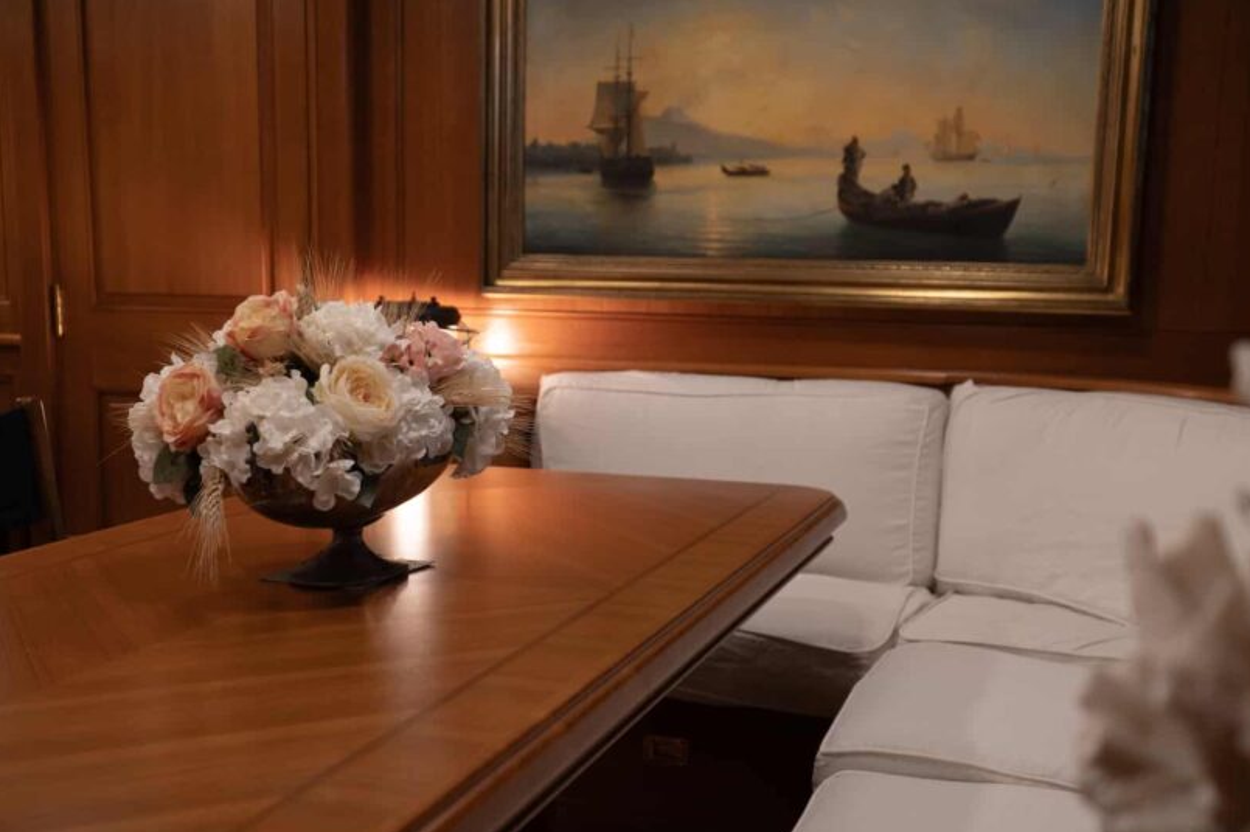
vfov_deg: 31.8
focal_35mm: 42
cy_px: 501
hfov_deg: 46.4
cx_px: 643
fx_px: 1458
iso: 800
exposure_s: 1/25
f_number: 4
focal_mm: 33
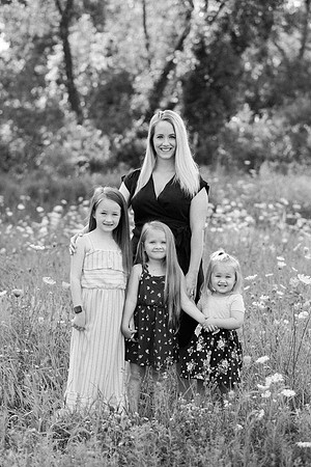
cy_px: 234
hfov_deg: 12.2
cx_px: 156
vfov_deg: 18.3
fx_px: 1451
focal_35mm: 112
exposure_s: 1/800
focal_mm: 112
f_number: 4.5
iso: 250
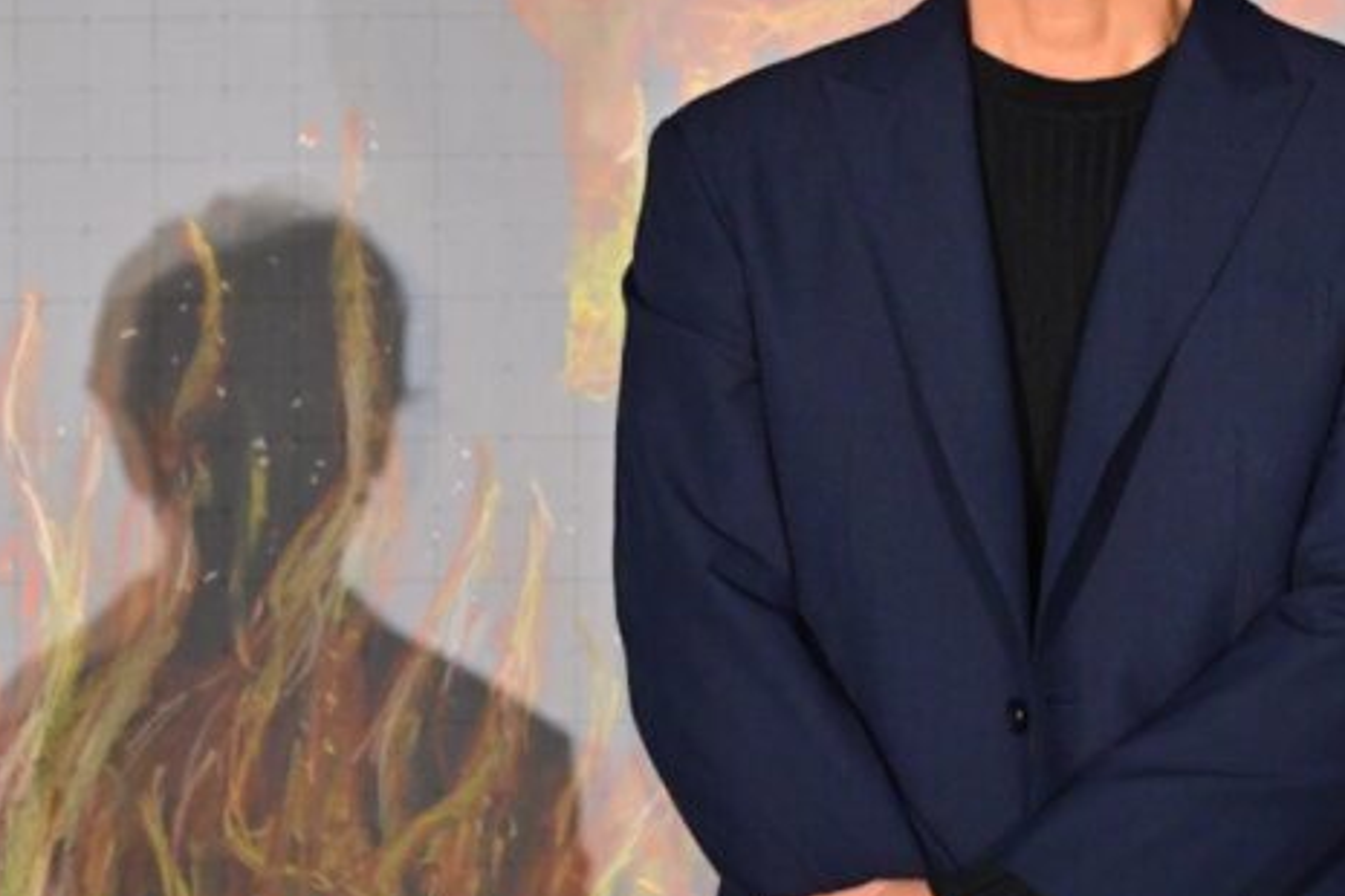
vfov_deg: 4.1
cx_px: 1044
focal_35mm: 339
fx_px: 12664
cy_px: 211
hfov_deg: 6.1
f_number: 6.3
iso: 3200
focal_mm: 135
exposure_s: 1/200
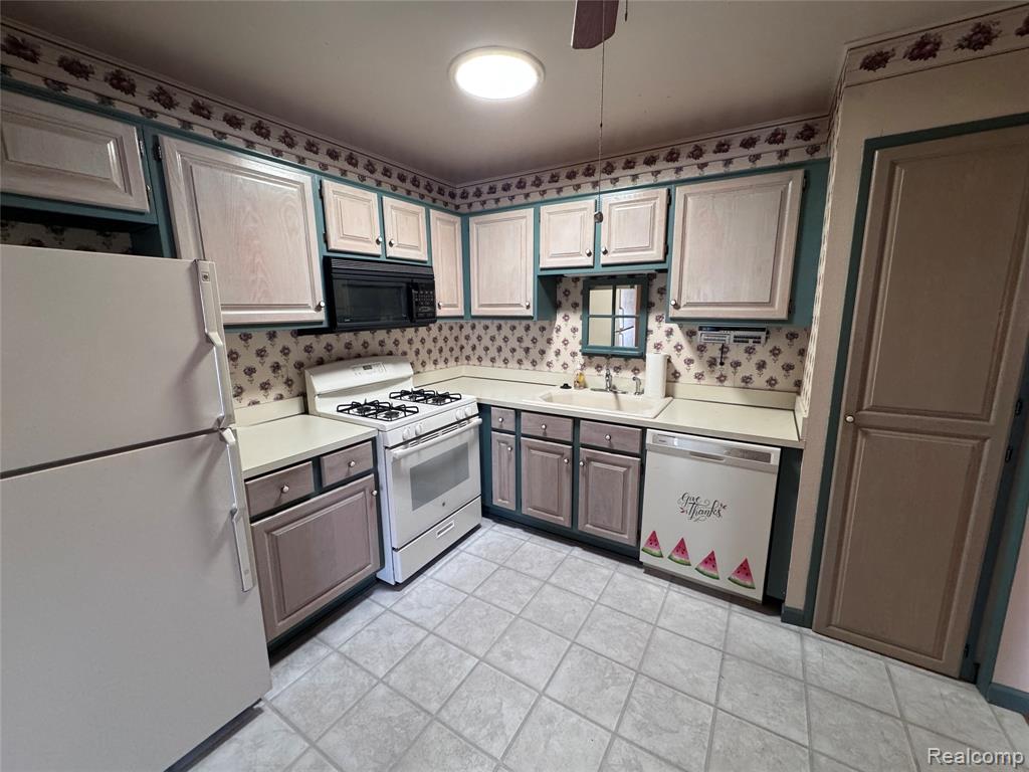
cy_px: 386
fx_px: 416
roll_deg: +0.9
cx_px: 514
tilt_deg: -11.5
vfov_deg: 85.7
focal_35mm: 14
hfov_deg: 102.1
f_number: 2.2
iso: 320
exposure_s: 1/60
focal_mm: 2.22
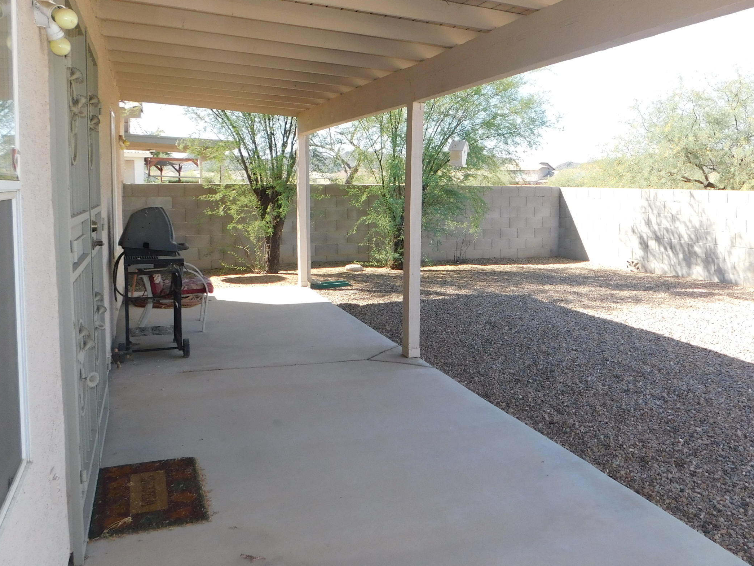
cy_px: 236
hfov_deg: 54.9
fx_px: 719
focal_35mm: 33
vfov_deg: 42.8
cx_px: 455
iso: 125
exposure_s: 1/400
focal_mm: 4
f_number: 3
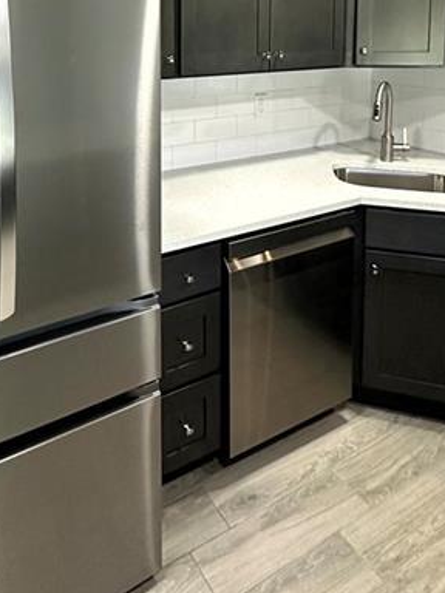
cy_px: 74
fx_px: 480
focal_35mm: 28
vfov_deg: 56.0
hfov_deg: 47.9
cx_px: 114
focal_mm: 2.22
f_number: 2.2
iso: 400
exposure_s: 1/60
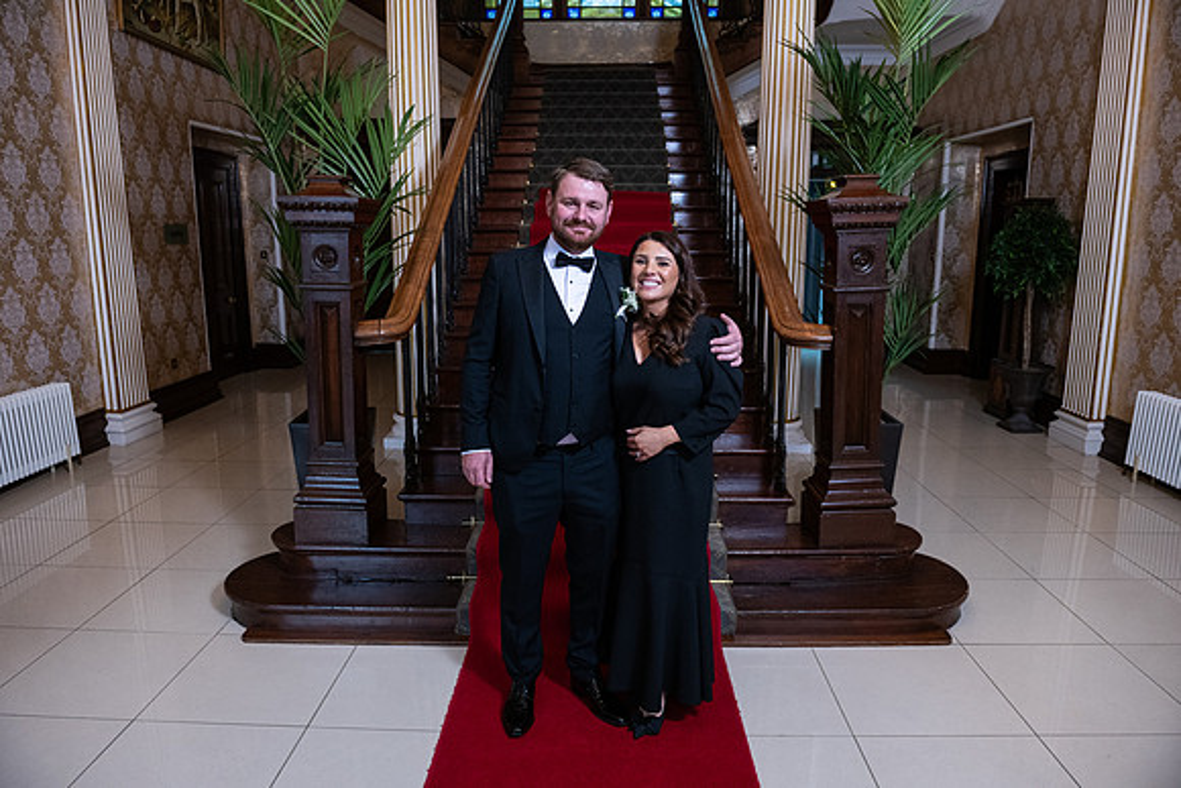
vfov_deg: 53.2
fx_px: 787
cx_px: 590
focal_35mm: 24
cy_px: 394
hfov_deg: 73.7
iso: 1000
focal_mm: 24
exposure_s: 1/160
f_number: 5
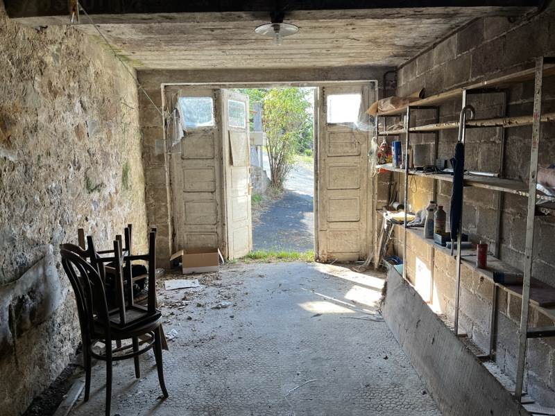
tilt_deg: -7.3
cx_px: 278
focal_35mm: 26
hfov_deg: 67.3
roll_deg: +2.0
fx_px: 417
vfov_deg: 53.1
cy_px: 208
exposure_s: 1/124
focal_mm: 5.1
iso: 32
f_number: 1.6
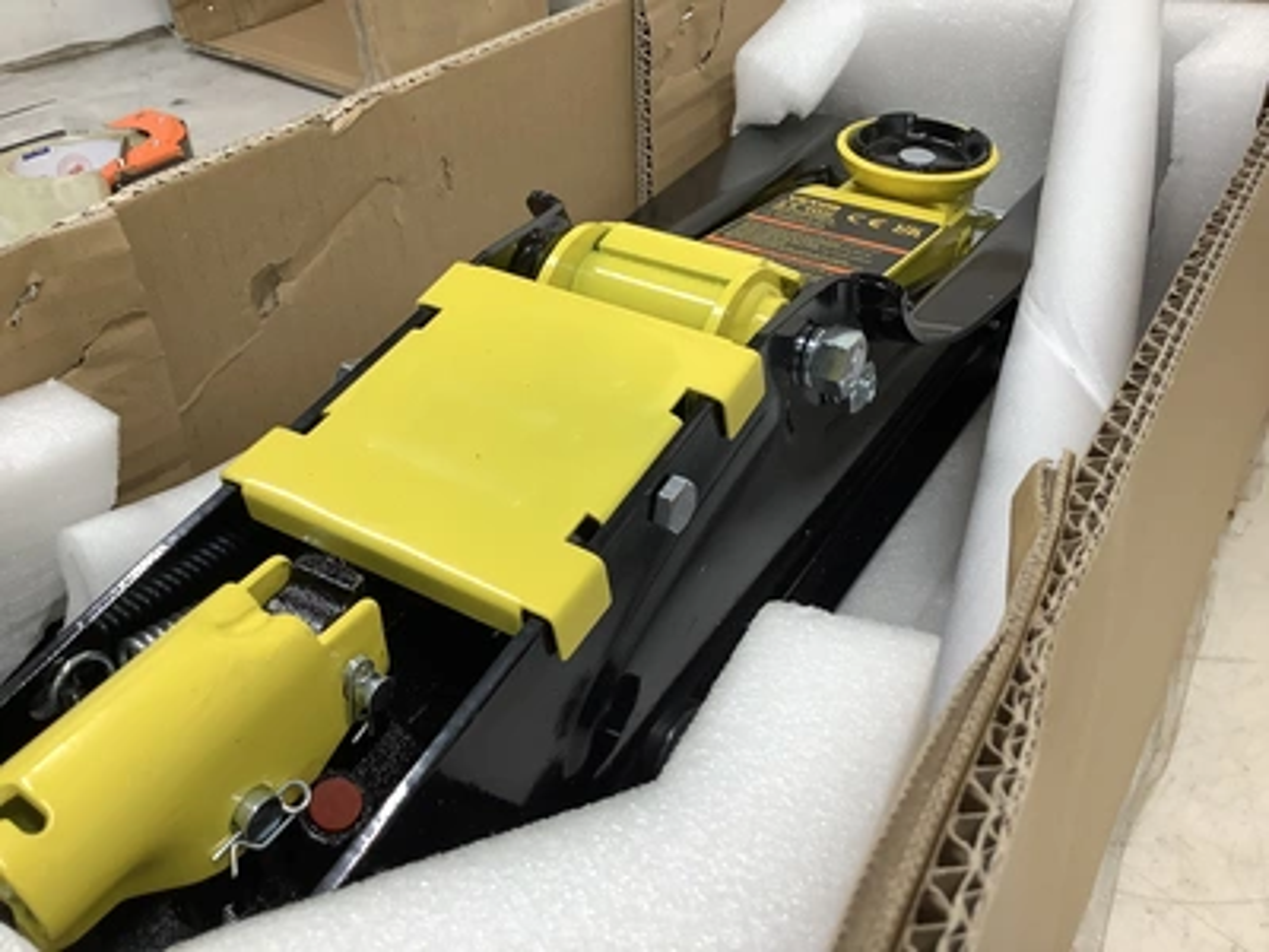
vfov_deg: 45.4
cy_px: 476
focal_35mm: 31
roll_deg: +3.5
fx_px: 1136
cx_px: 634
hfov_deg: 58.4
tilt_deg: -37.0
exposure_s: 1/120
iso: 80
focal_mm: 3.3
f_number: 2.4
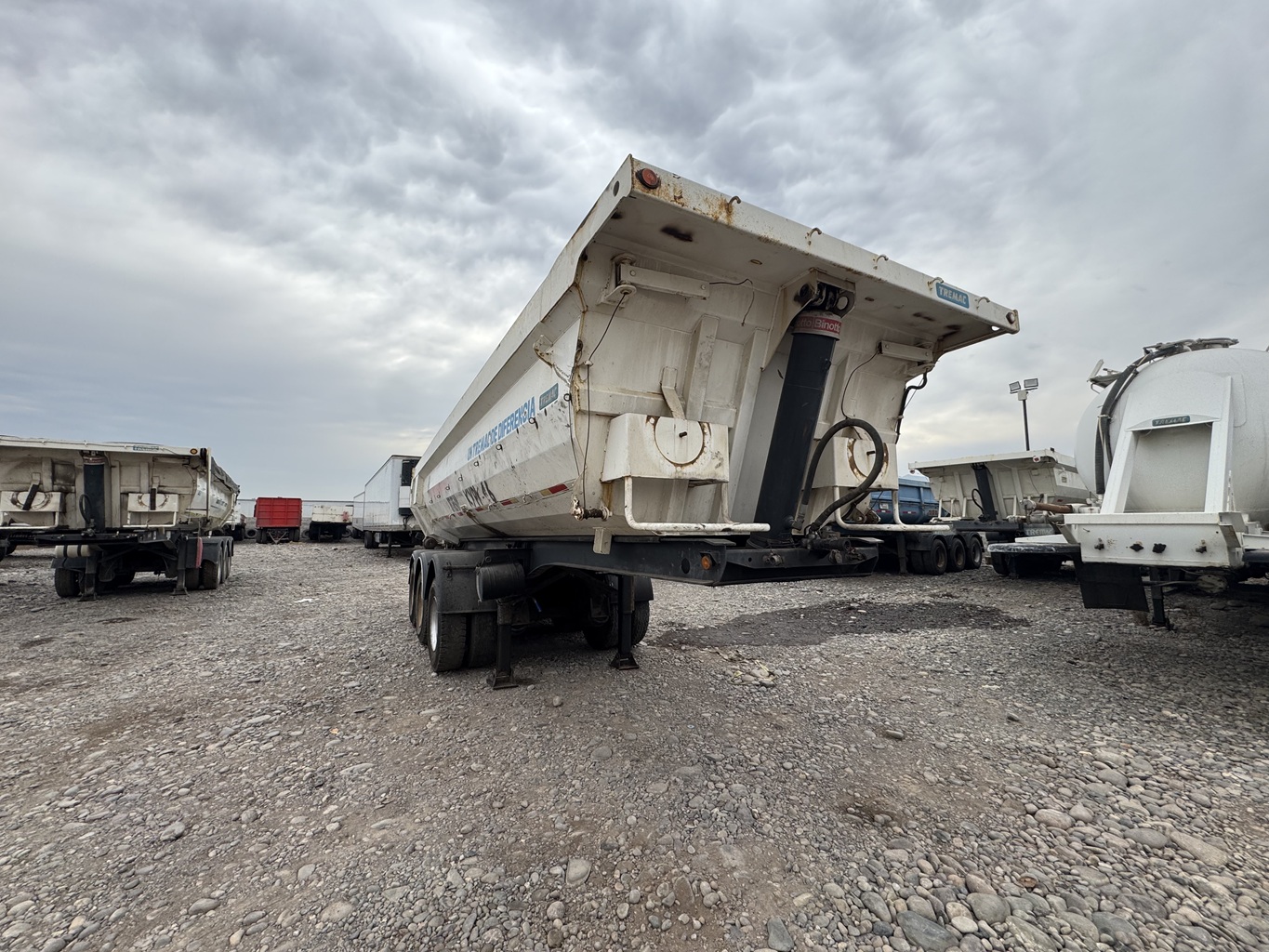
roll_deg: -0.3
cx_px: 634
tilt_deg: +6.5
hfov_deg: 102.1
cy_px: 476
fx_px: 513
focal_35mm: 14
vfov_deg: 85.7
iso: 40
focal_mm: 2.22
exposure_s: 1/556
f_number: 2.2
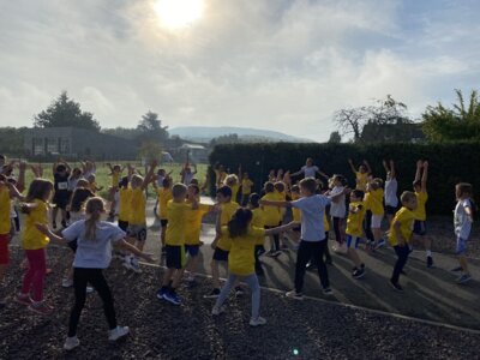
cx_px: 240
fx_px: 361
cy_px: 180
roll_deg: -1.0
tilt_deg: -3.2
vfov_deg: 53.1
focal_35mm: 26
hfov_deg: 67.3
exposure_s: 1/14286
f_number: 1.8
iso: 32
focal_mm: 4.25
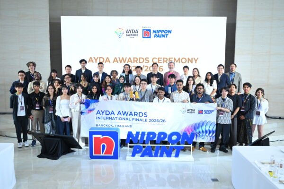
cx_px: 142
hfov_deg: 59.5
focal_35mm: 32
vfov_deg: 41.7
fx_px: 248
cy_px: 94
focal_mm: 31.5
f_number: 4.5
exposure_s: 1/125
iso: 1000
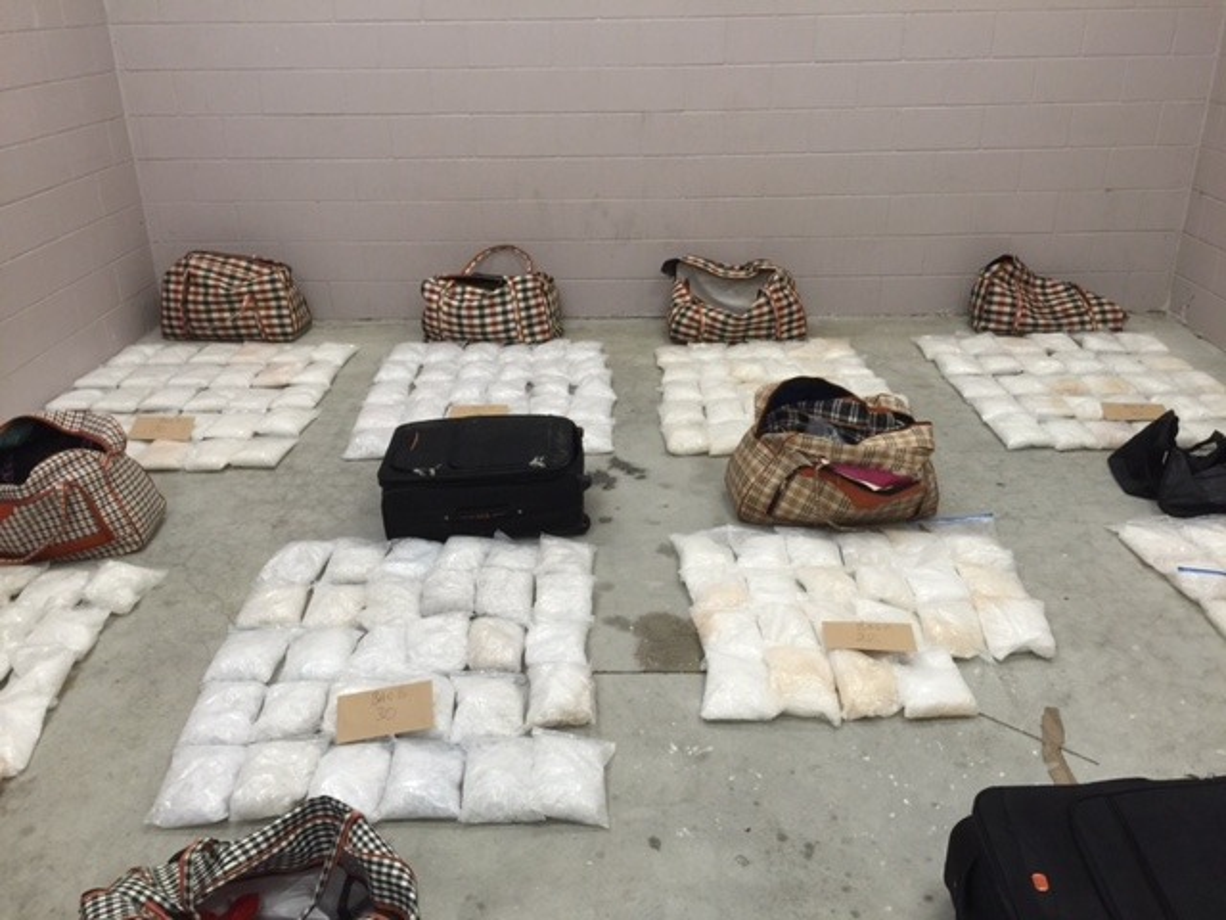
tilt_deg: -24.5
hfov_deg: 61.7
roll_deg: +0.1
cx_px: 613
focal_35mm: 29
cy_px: 460
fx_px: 1027
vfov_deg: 48.2
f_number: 2.2
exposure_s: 1/17
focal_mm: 4.15
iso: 50
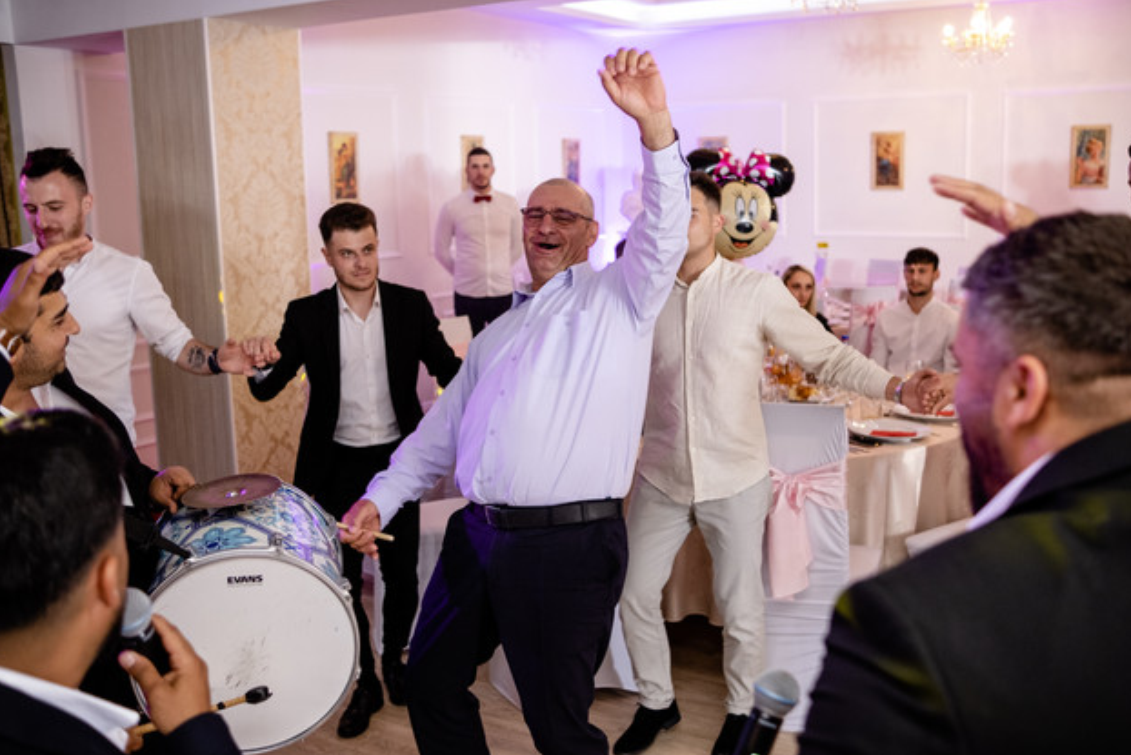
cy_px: 370
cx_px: 573
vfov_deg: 36.9
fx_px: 1131
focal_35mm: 36
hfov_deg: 53.1
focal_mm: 23
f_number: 2
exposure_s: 1/200
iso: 1000
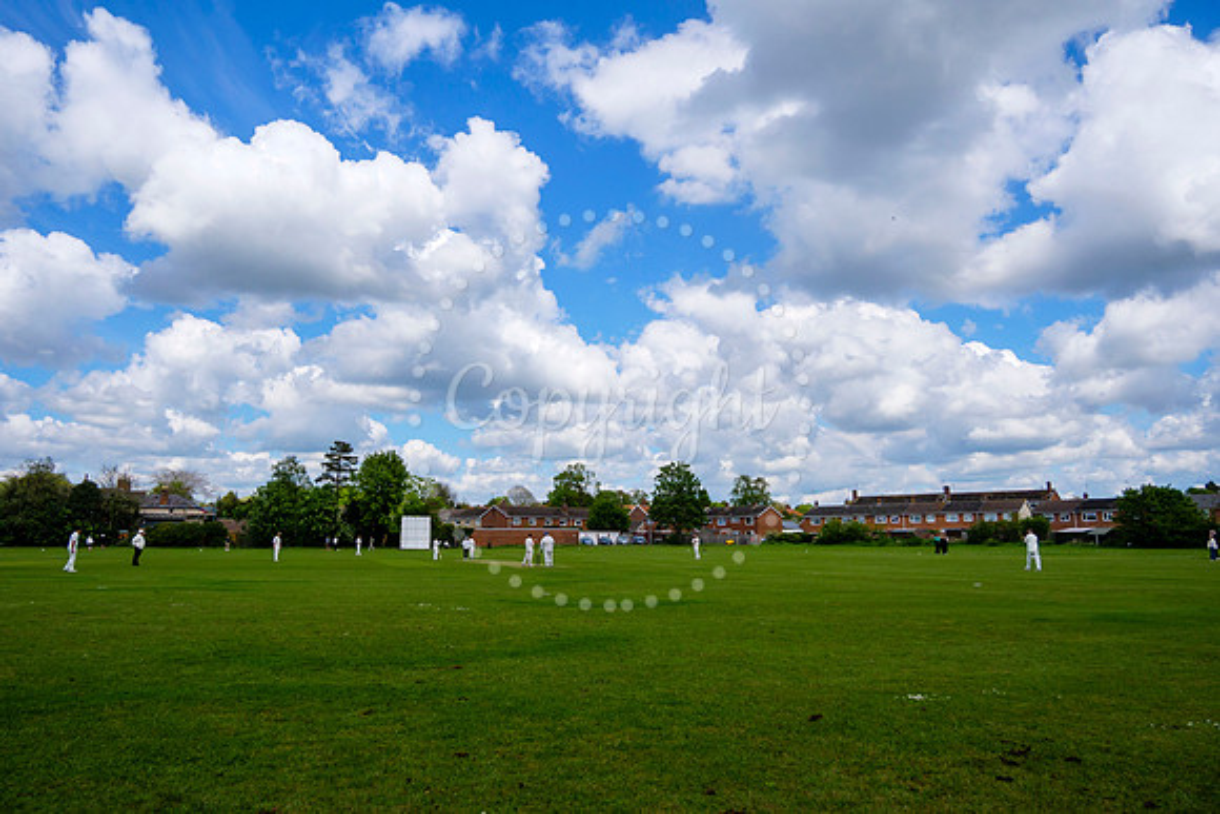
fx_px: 849
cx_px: 611
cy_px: 392
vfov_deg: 51.2
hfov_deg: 71.4
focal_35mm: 25
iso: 200
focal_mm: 12
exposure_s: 1/3200
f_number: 3.5
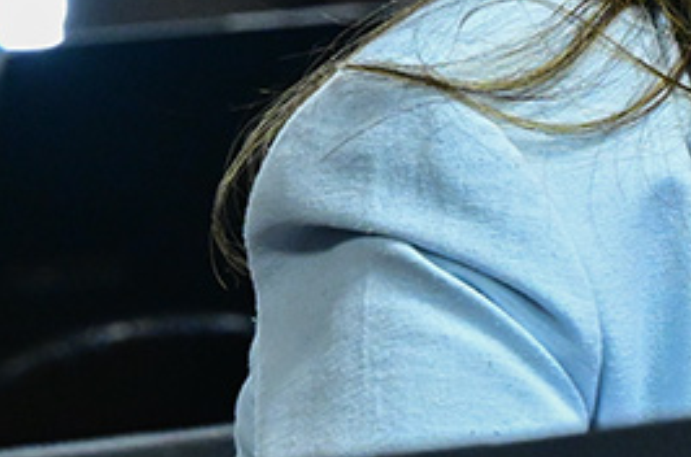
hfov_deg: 3.3
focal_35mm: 631
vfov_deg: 2.2
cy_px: -151
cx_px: 964
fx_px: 12083
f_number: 3.5
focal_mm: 130
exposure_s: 1/250
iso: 4000
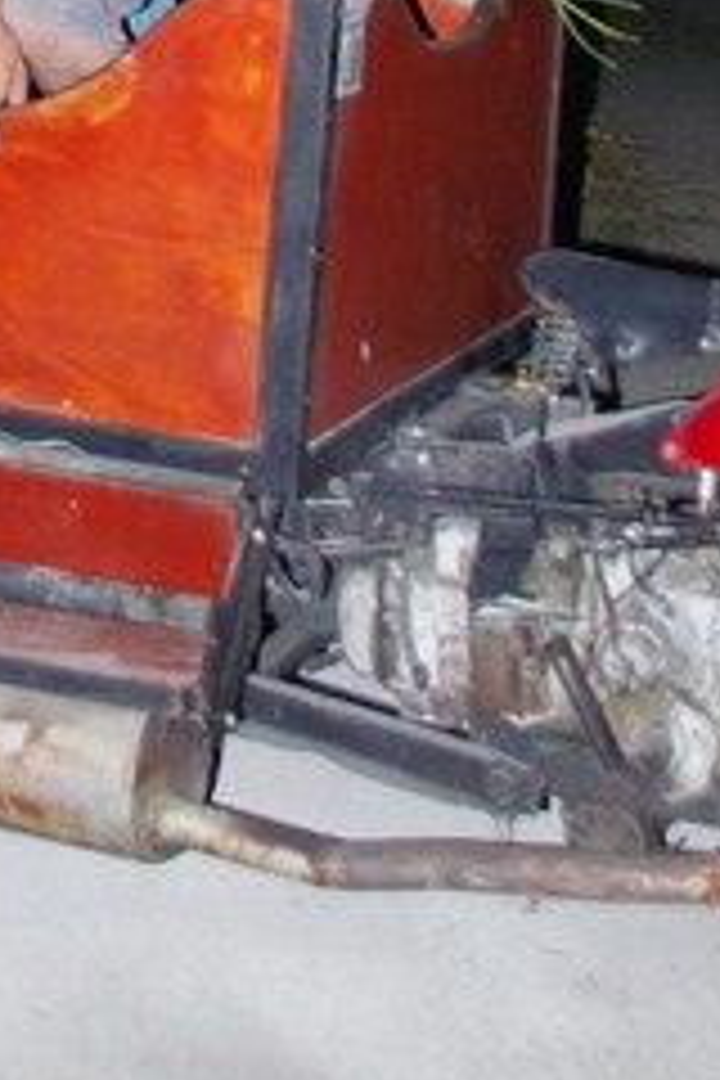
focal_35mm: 103
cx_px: -4
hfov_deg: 13.1
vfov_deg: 17.7
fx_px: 3090
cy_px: -558
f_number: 4
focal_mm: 22
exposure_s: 1/60
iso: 1600
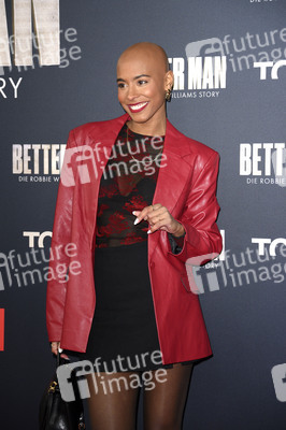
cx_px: 143
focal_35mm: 116
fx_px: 1385
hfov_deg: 11.8
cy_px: 215
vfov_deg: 17.7
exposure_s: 1/250
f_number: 5.6
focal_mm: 116
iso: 1000
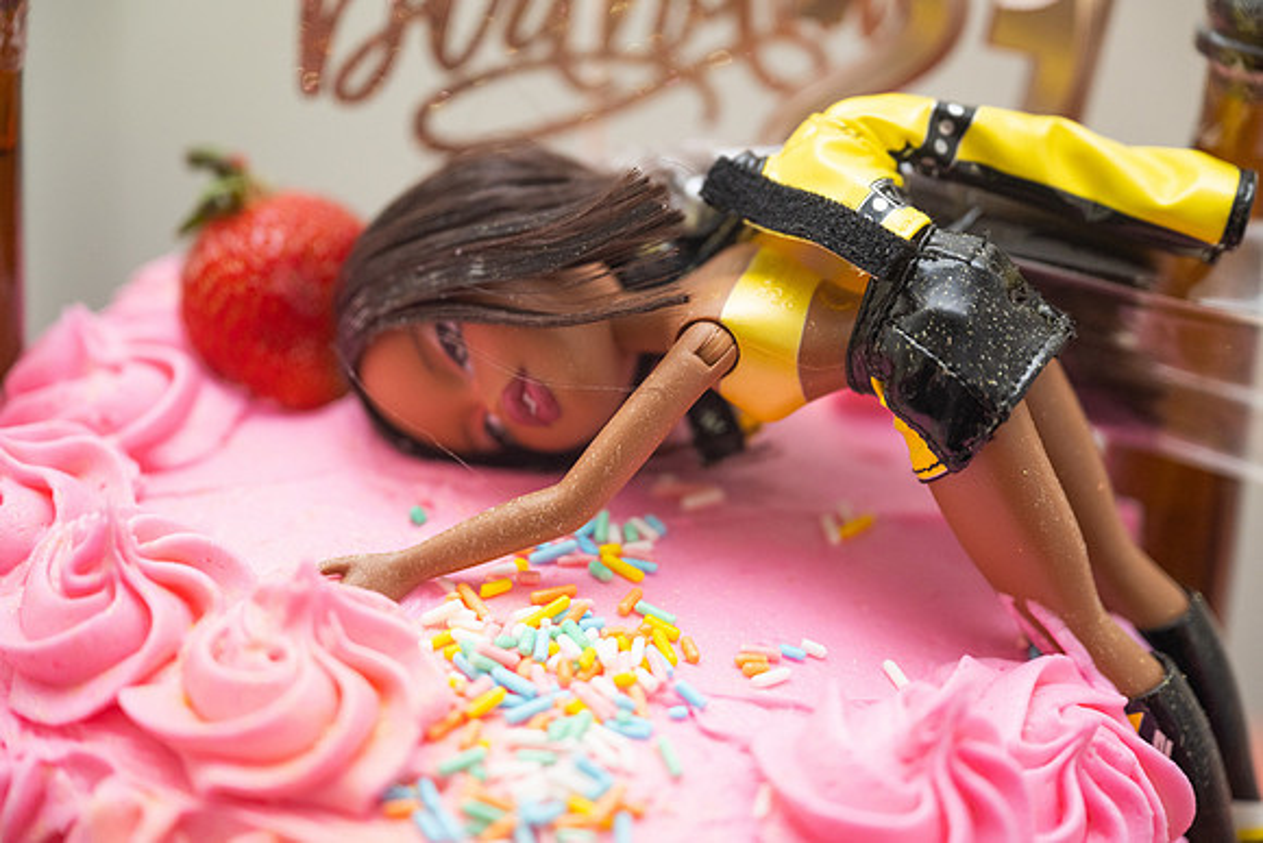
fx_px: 2456
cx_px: 632
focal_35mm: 70
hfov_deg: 28.8
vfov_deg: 19.5
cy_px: 422
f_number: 2.8
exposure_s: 1/200
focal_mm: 70
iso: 1000
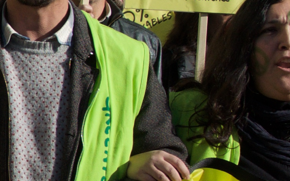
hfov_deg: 9.0
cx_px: -281
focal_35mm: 219
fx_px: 1730
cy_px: 61
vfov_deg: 6.0
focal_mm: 25
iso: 400
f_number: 10
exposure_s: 1/1000
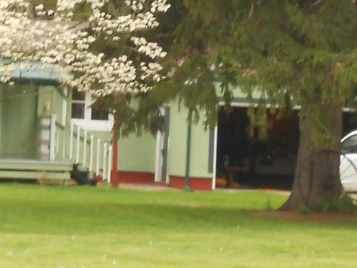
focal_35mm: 327
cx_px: -103
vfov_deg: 4.5
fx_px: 3373
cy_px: 15
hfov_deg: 6.0
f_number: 6.3
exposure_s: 1/60
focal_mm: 15.4
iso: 200
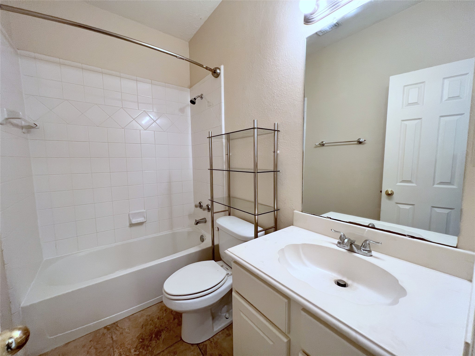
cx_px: 238
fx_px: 178
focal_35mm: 13
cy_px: 178
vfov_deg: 89.9
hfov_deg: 106.2
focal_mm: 1.57
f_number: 1.8
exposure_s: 1/60
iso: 200
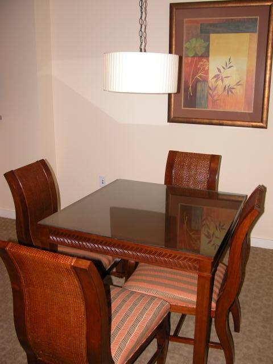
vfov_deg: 52.6
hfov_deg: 40.7
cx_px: 136
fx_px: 368
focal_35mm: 35
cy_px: 182
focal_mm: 8.9
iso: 100
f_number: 2.8
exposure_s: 1/60
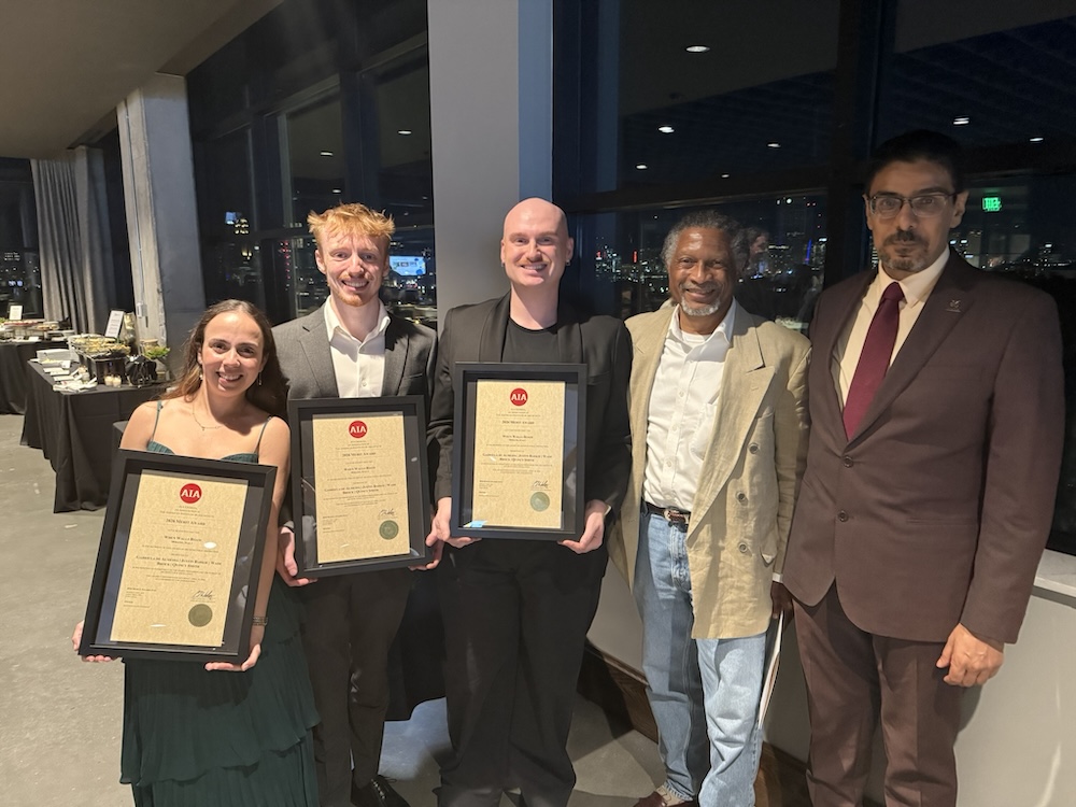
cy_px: 404
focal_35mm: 24
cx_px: 538
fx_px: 746
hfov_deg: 71.6
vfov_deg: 56.8
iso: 800
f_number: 1.78
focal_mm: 6.76
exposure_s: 1/40
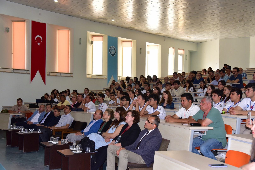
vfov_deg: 29.2
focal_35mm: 46
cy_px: 85
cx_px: 128
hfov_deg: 42.7
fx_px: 326
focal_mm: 46
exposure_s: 1/200
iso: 1400
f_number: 5
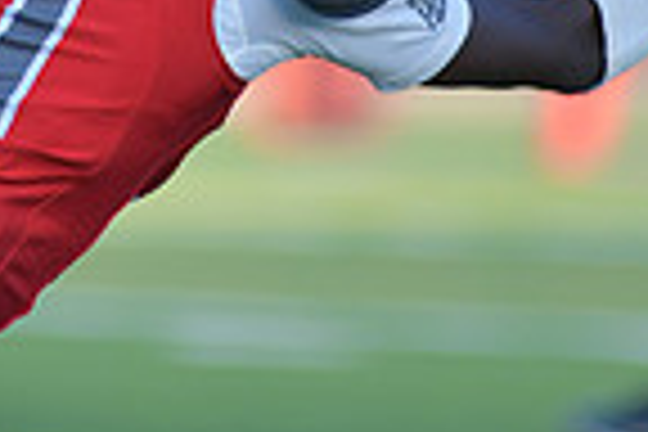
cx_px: 144
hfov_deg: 1.7
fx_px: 21814
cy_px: -290
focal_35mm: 1212
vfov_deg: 1.1
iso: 450
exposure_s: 1/1250
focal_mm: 300
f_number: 3.5
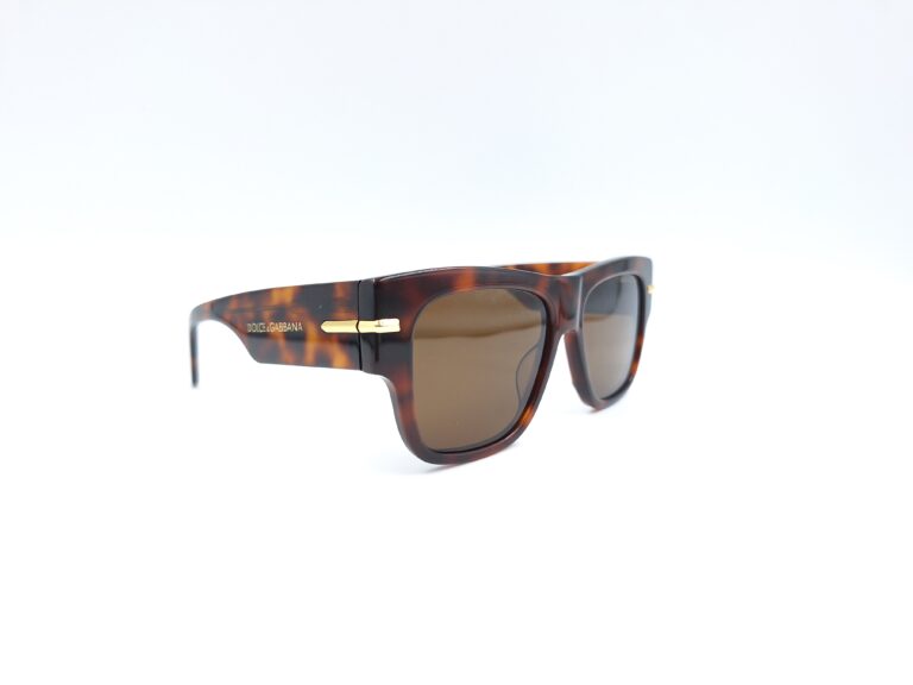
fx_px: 607
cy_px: 342
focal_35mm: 23
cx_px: 456
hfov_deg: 73.9
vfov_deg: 58.9
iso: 64
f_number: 1.8
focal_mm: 5.54
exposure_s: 1/60
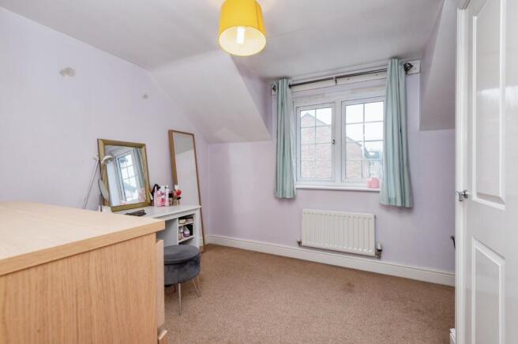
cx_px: 259
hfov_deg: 96.8
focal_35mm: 16
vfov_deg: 73.6
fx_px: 230
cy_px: 172
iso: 800
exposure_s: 1/100
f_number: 8
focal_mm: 16
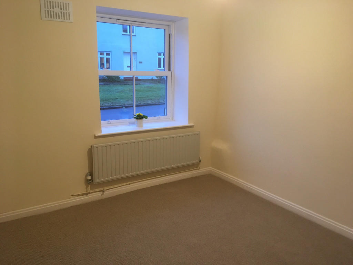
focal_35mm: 29
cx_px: 176
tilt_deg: -13.3
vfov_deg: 48.2
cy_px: 132
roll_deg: -1.6
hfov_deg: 61.7
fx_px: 296
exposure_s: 1/33
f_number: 2.2
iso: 125
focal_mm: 4.15
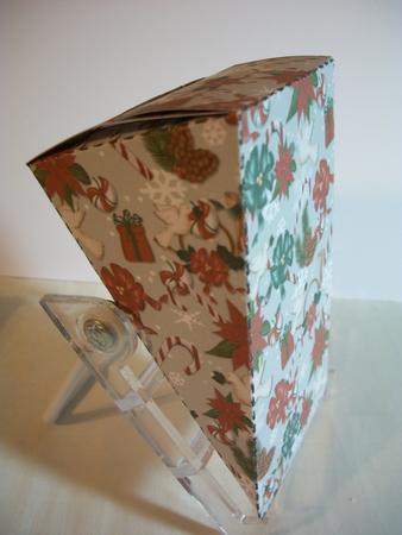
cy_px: 268
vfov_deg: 52.6
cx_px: 201
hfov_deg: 40.7
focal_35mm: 35
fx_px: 541
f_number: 3.1
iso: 160
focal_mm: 6.3
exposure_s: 1/20
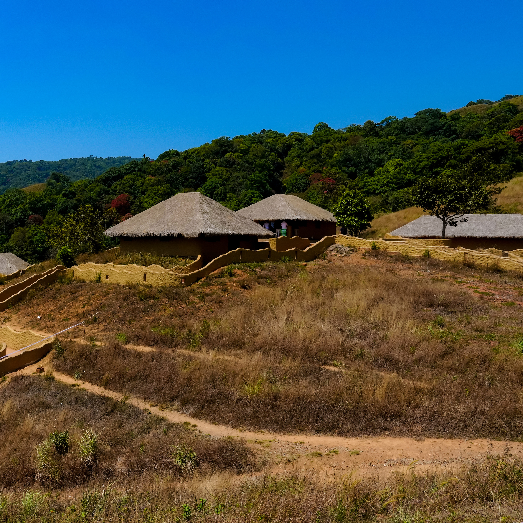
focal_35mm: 35
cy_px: 232
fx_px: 599
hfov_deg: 43.7
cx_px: 69
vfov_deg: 47.1
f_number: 16
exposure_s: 1/500
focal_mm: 16.5
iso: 500
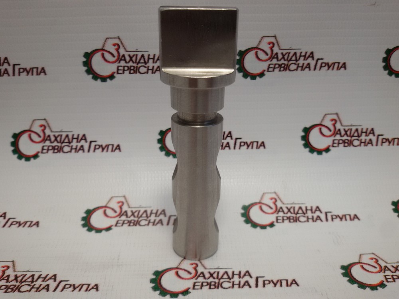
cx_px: 200
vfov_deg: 45.4
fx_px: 357
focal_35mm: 31
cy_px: 150
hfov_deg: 58.4
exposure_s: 1/100
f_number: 2.4
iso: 50
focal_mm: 2.93
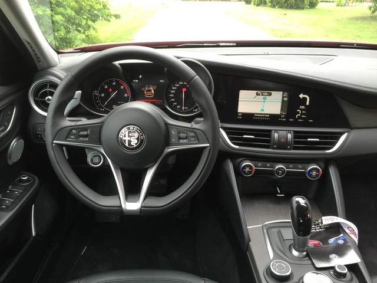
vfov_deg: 48.2
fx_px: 316
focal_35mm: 29
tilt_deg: -24.3
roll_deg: -0.3
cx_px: 188
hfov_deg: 61.7
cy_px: 142
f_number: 2.2
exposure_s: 1/33
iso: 32
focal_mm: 4.15
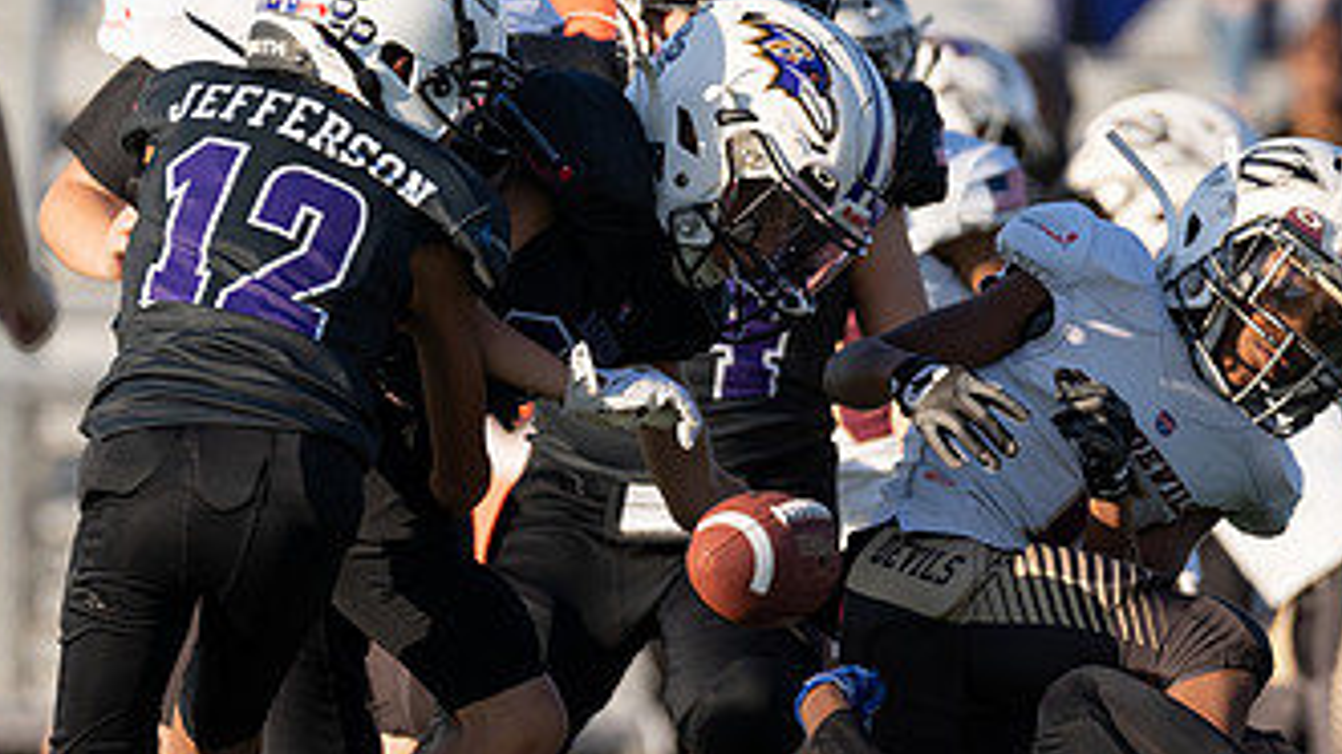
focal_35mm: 731
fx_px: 26006
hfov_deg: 3.0
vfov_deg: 1.7
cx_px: 699
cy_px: 539
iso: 100
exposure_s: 1/1600
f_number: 2.8
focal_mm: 200
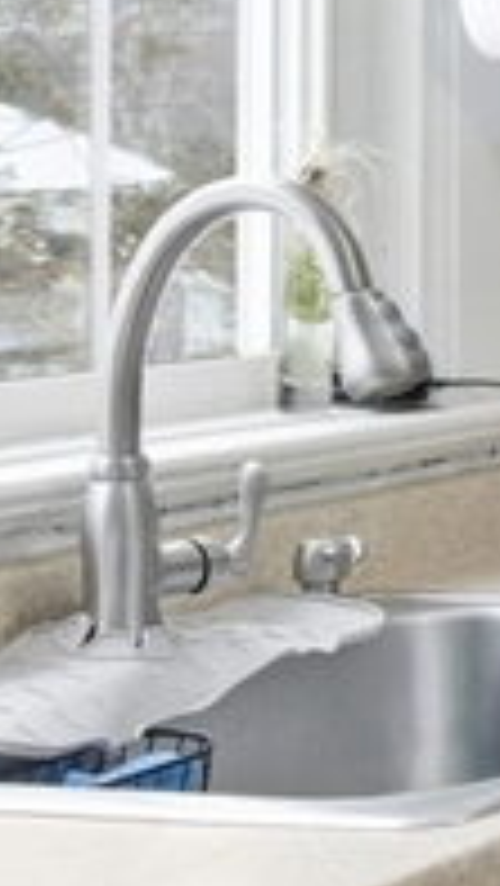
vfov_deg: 23.4
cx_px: 1869
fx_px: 2112
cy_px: 169
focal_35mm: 90
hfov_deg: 8.6
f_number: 7.1
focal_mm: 11
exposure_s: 1/160
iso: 800
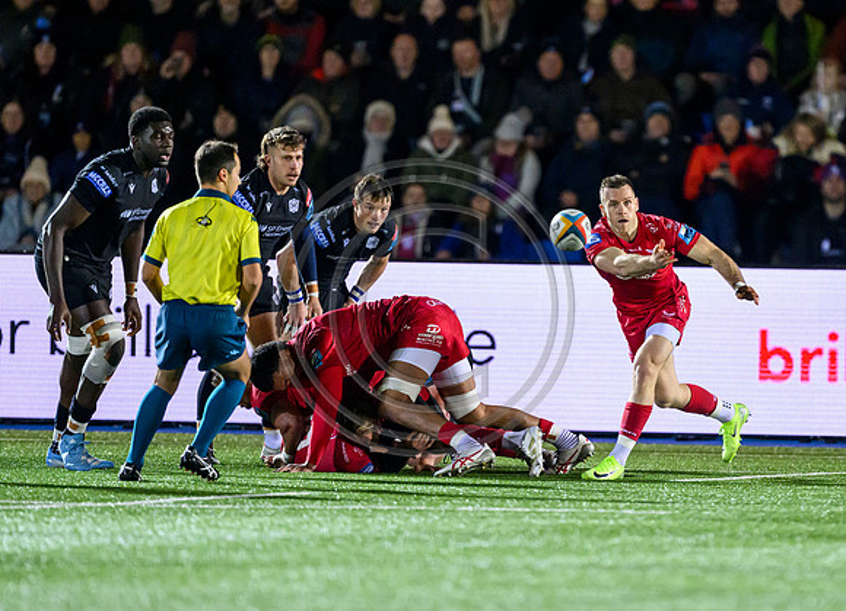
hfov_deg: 3.3
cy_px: 298
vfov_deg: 2.4
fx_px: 14704
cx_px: 591
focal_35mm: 610
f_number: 2.8
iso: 8000
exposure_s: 1/1000
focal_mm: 400
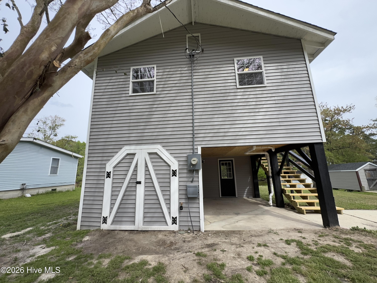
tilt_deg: +11.8
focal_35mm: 14
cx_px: 188
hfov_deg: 102.1
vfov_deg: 85.7
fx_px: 152
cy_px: 142
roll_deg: +1.5
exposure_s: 1/840
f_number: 2.2
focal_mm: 2.22
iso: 40
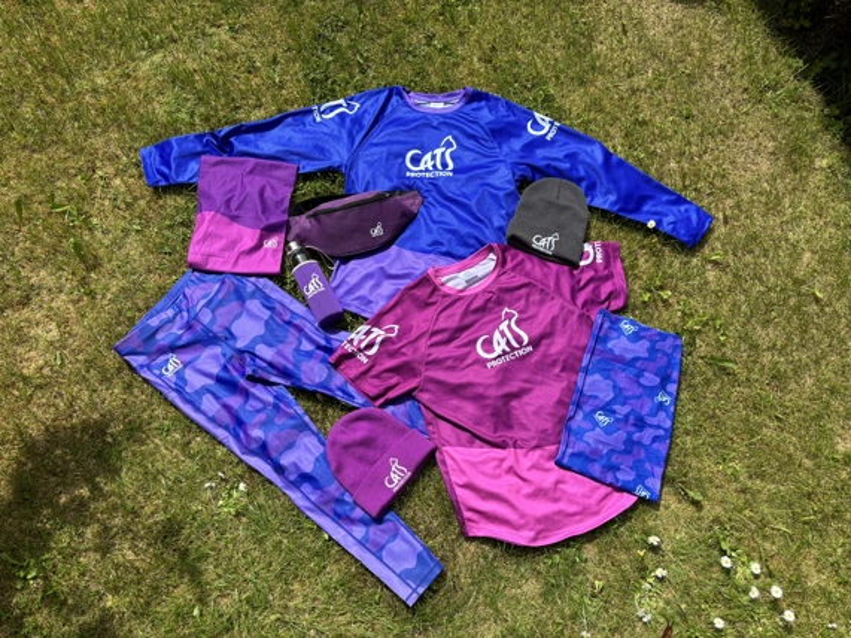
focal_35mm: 26
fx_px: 639
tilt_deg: -71.7
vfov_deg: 53.0
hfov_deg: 67.3
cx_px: 426
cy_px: 319
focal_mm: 5.96
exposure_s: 1/2933
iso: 50
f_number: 1.6
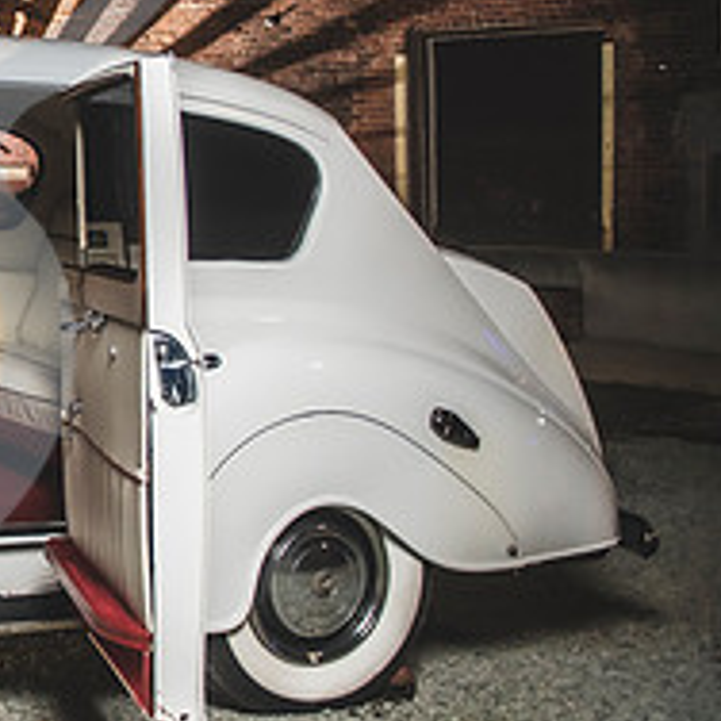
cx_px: -376
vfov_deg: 26.9
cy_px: 174
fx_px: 1485
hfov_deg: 22.3
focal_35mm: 63
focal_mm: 24
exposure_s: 1/125
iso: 1000
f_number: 2.8
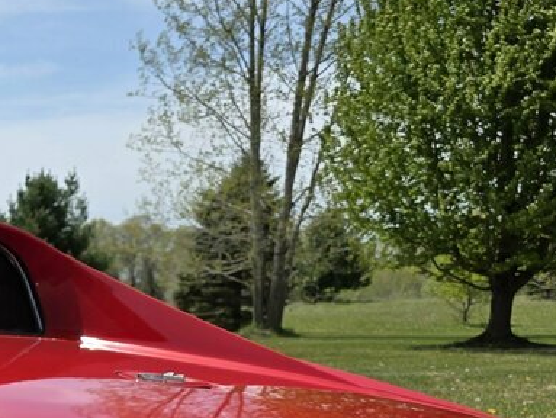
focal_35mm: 72
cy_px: 518
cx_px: -180
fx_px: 1158
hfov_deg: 23.6
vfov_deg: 19.2
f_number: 1.7
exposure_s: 1/5296
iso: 80
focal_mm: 6.3
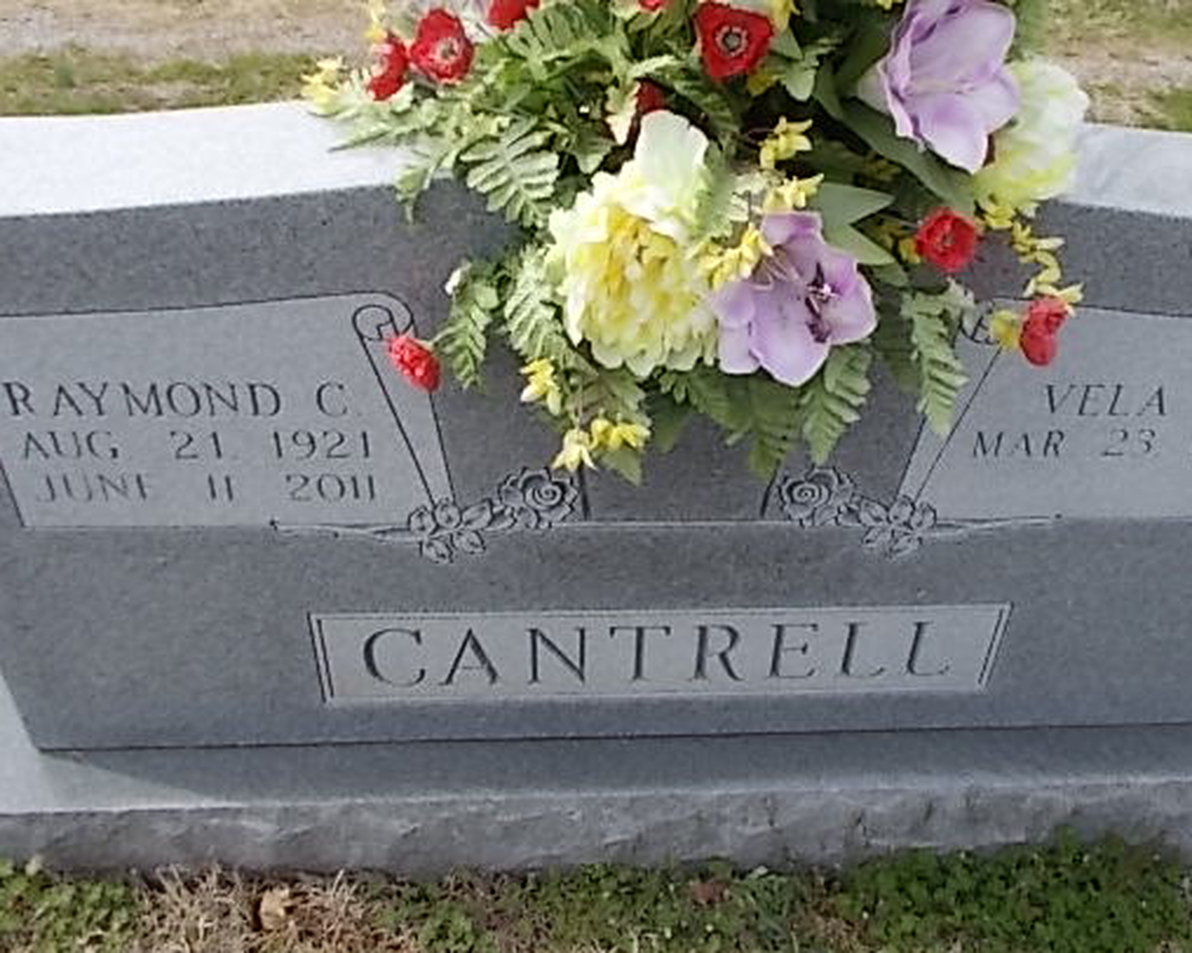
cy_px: 432
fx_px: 1128
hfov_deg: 55.5
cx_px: 673
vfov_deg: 45.7
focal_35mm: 32
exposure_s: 1/100
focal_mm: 4.6
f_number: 8
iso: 80
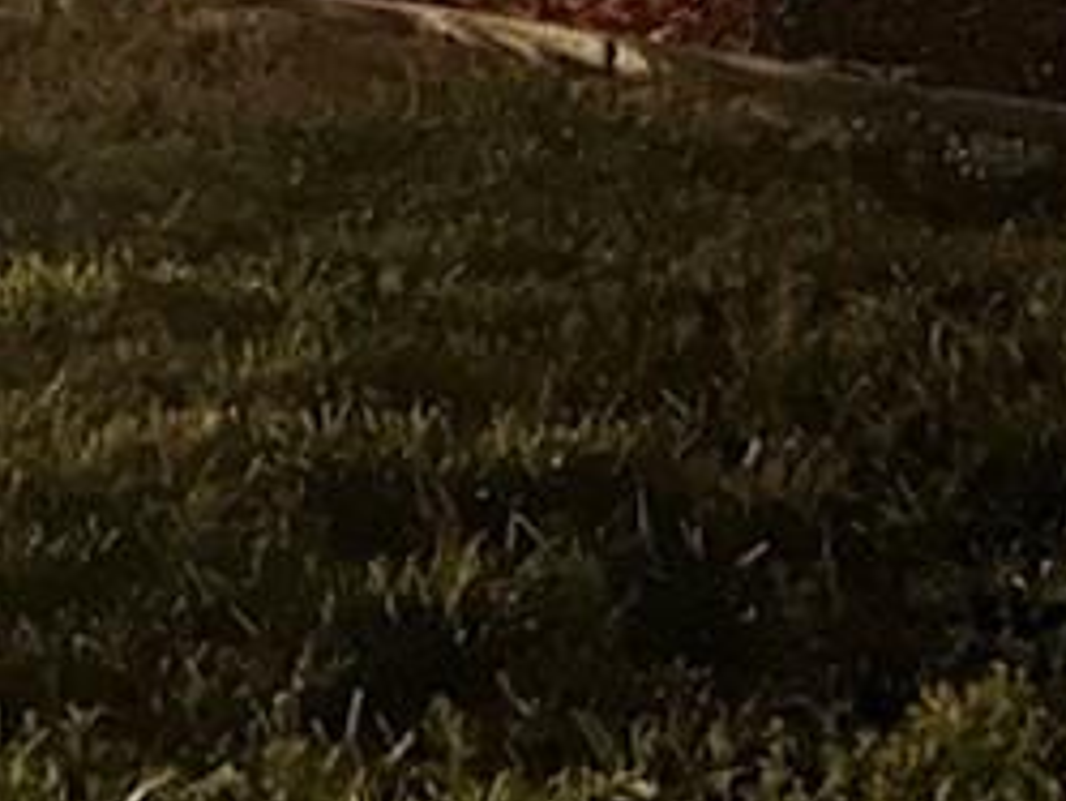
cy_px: -981
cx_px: 578
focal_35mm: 167
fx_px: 5145
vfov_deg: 8.3
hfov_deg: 11.8
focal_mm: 5.7
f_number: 1.5
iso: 1600
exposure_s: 1/5
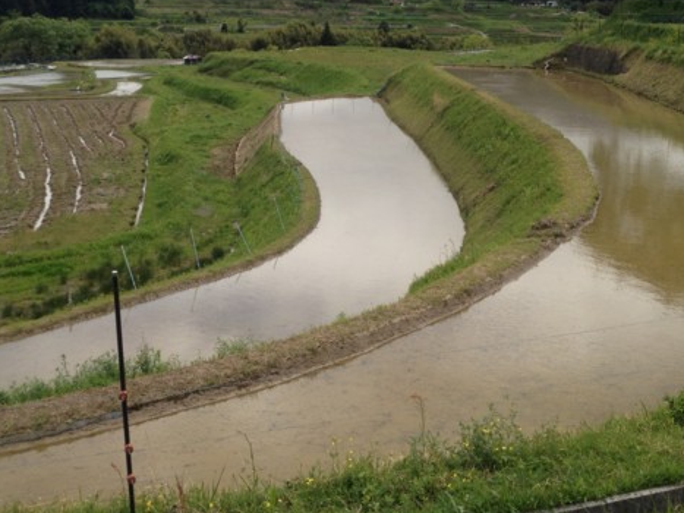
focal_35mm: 48
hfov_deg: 39.7
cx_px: 322
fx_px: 948
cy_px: 173
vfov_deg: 30.0
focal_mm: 4.28
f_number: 2.4
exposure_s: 1/1227
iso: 64
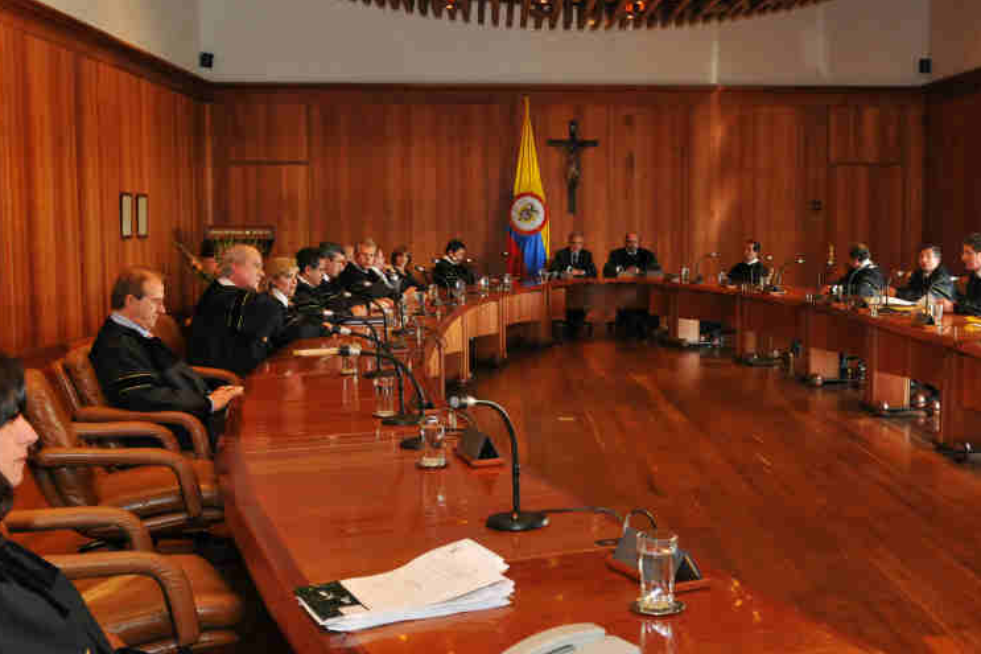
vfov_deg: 29.4
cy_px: 315
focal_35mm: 46
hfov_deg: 42.9
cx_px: 578
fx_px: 1244
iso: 800
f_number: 5
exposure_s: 1/40
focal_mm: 23
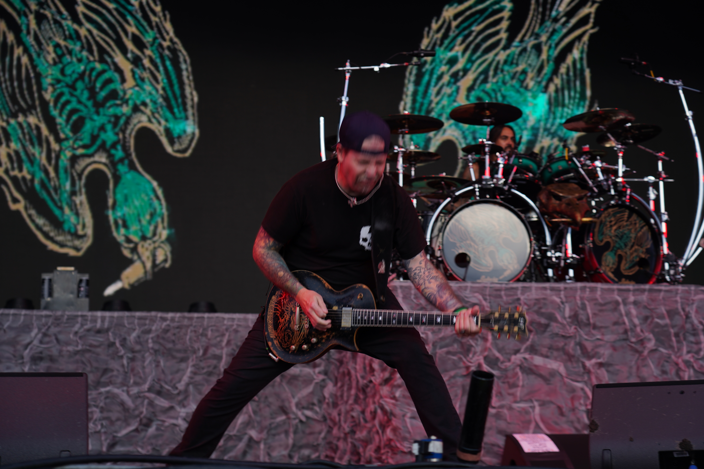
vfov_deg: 20.3
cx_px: 352
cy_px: 234
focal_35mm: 67
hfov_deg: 30.1
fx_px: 1310
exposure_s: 1/100
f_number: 4
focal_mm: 67
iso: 100
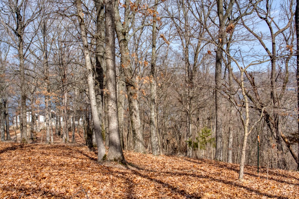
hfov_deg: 45.4
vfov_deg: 31.2
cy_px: 100
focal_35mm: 43
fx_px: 357
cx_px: 150
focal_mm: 43
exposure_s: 1/1250
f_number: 8
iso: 100
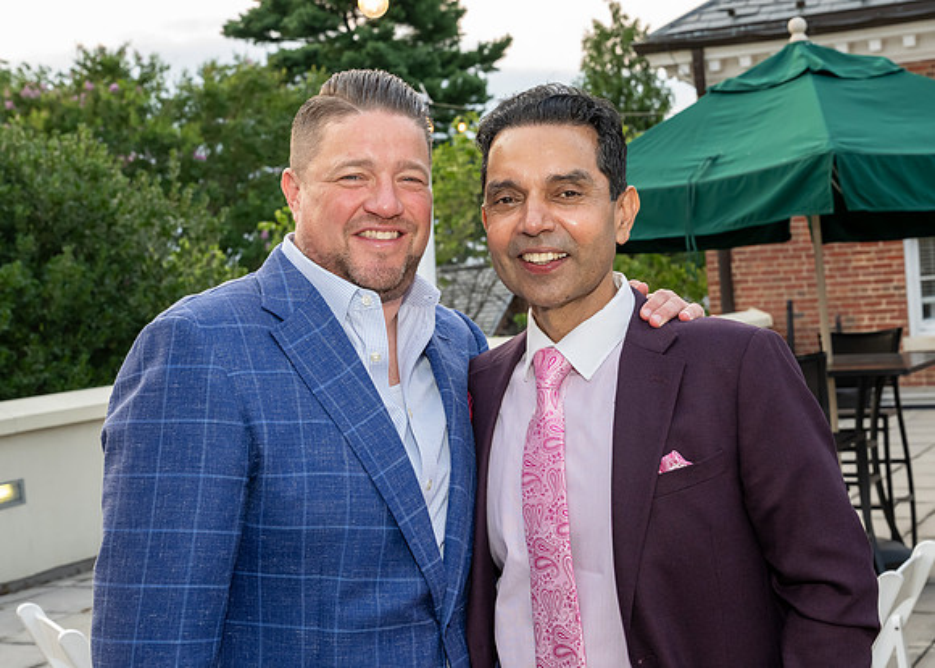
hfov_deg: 34.4
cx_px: 468
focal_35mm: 57
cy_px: 311
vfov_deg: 24.9
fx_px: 1510
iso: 2200
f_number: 8
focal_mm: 47
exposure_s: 1/250
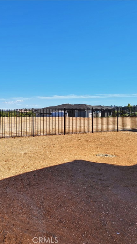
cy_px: 122
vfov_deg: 56.6
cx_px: 12
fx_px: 226
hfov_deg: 32.0
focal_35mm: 35
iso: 16
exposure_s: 1/1076
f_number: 1.8
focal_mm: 6.7
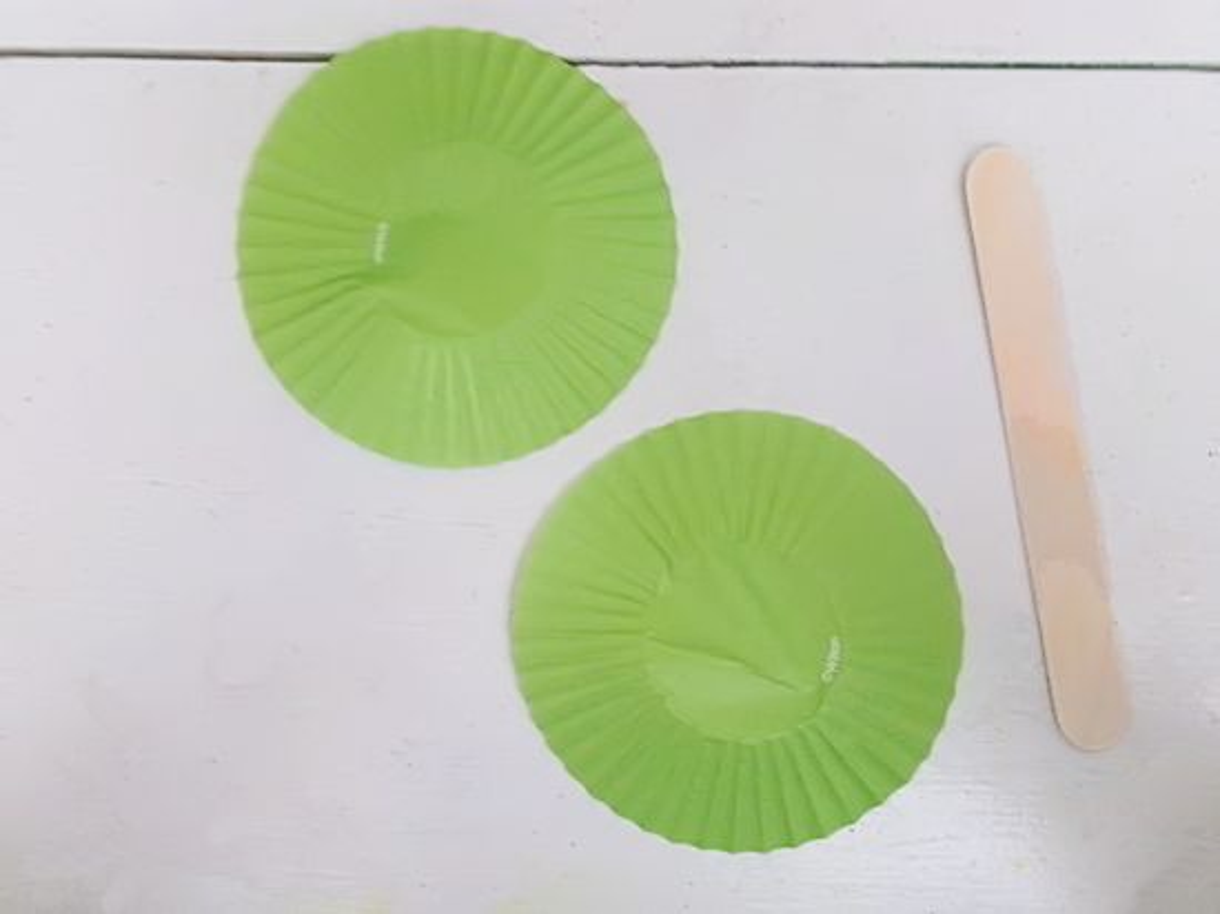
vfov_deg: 49.7
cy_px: 457
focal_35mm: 28
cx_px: 610
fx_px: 986
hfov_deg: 63.5
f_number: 3.9
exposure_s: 1/4
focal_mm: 5.1
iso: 800
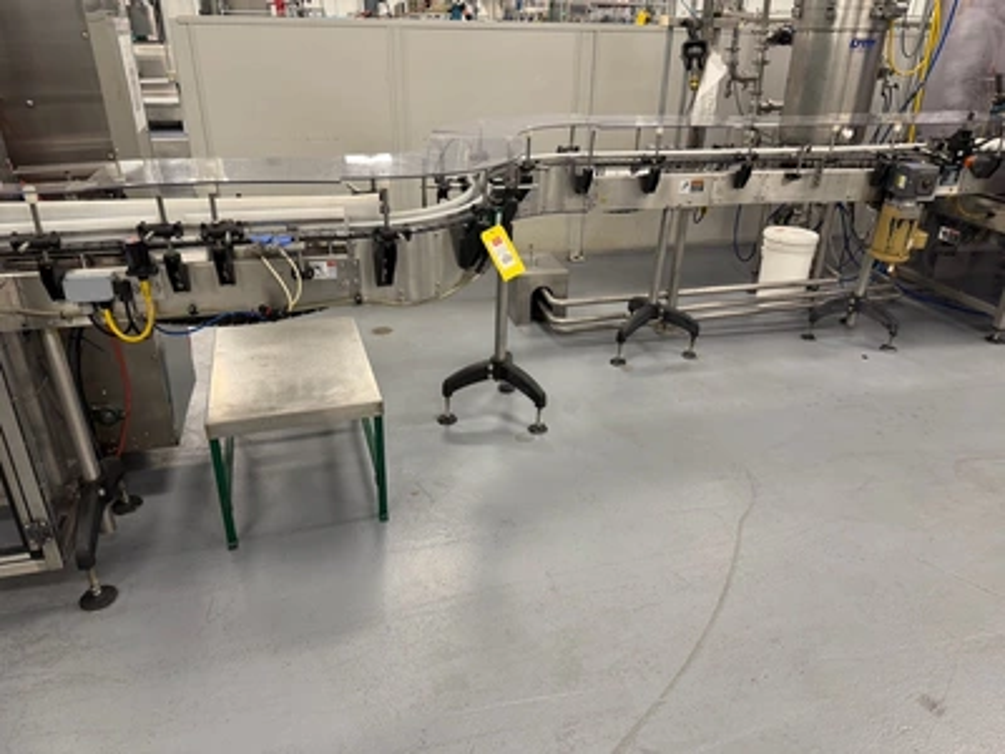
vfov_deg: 56.8
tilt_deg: -24.1
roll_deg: -1.7
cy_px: 377
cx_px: 502
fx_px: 697
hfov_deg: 71.6
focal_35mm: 24
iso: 160
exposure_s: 1/60
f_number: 1.78
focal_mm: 6.76
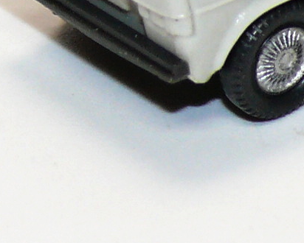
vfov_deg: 2.8
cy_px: -182
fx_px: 4978
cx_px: 380
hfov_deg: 3.5
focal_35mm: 553
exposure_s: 1/30
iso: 100
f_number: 4
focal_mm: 17.4
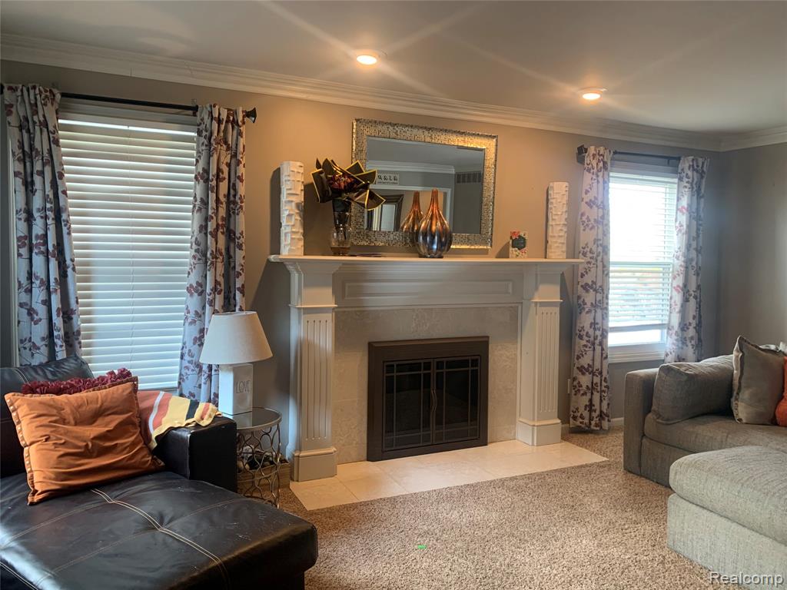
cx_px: 394
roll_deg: -0.8
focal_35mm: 26
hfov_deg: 67.3
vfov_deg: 53.1
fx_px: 591
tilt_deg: -4.6
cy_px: 295
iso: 125
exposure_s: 1/60
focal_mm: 4.25
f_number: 1.8
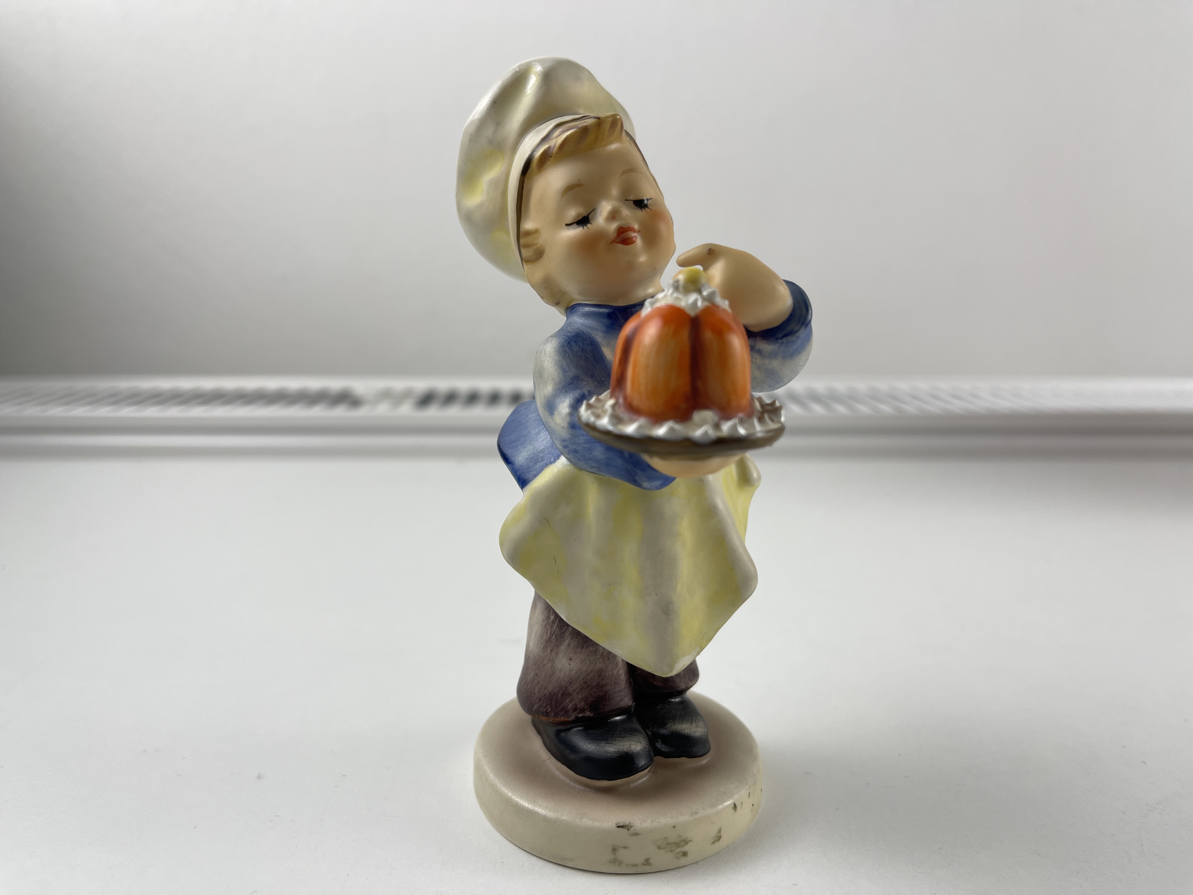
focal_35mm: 25
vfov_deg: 54.9
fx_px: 862
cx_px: 596
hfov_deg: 69.4
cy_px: 448
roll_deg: -1.2
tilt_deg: -13.9
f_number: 1.6
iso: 32
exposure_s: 1/228
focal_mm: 5.1
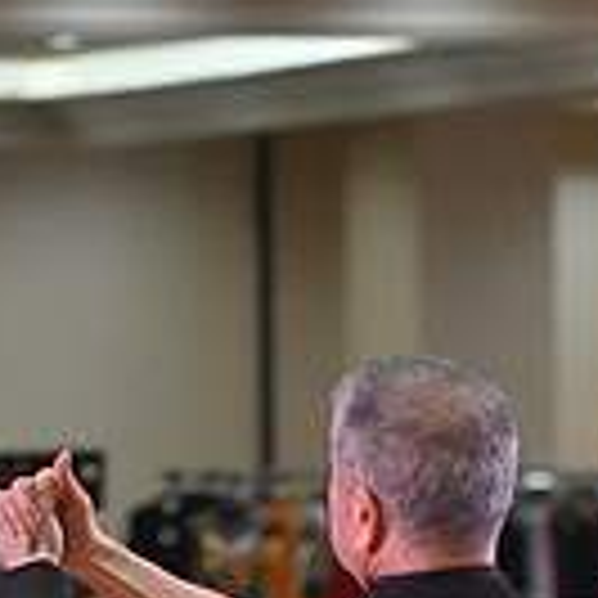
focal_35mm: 453
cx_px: 600
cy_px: 1156
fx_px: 8854
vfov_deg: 3.8
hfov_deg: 3.9
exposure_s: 1/400
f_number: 5
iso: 3200
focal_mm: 122
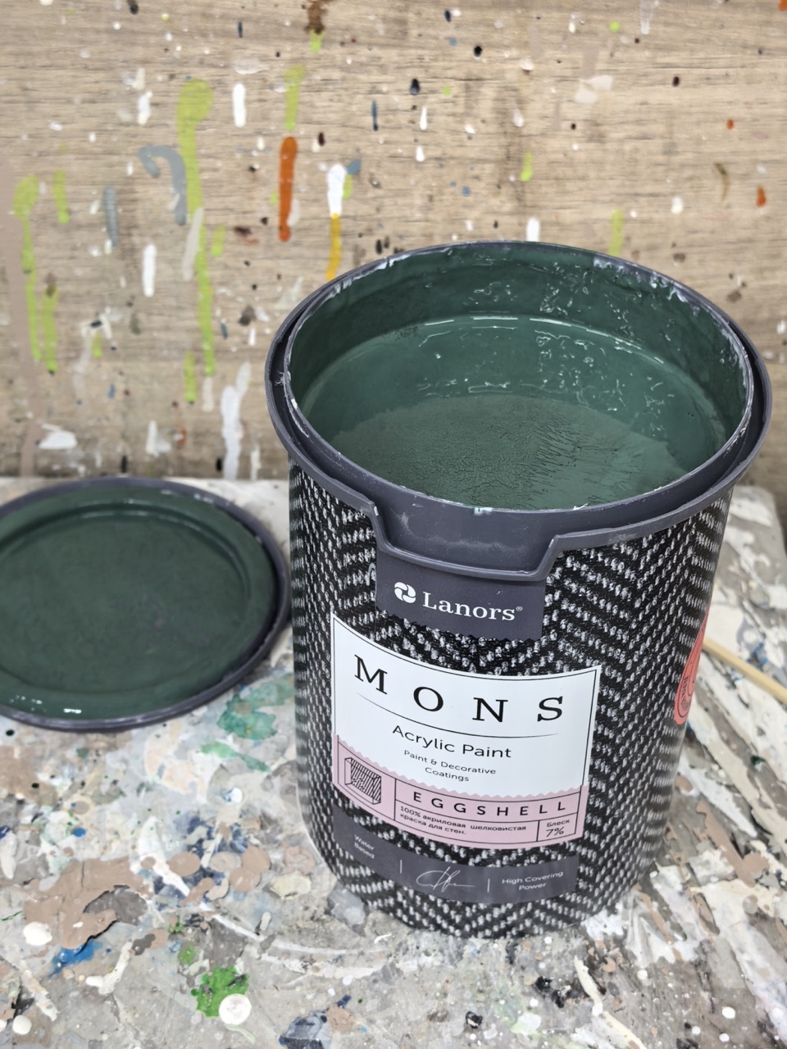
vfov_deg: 35.5
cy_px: 524
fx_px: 1637
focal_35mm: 54
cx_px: 394
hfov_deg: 27.0
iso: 250
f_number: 2
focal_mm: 6.98
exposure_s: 1/50
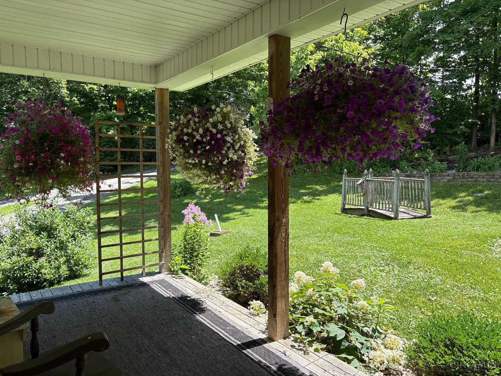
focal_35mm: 26
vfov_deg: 53.1
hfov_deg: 67.3
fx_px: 376
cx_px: 250
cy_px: 188
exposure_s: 1/773
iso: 50
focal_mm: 5.96
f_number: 1.6
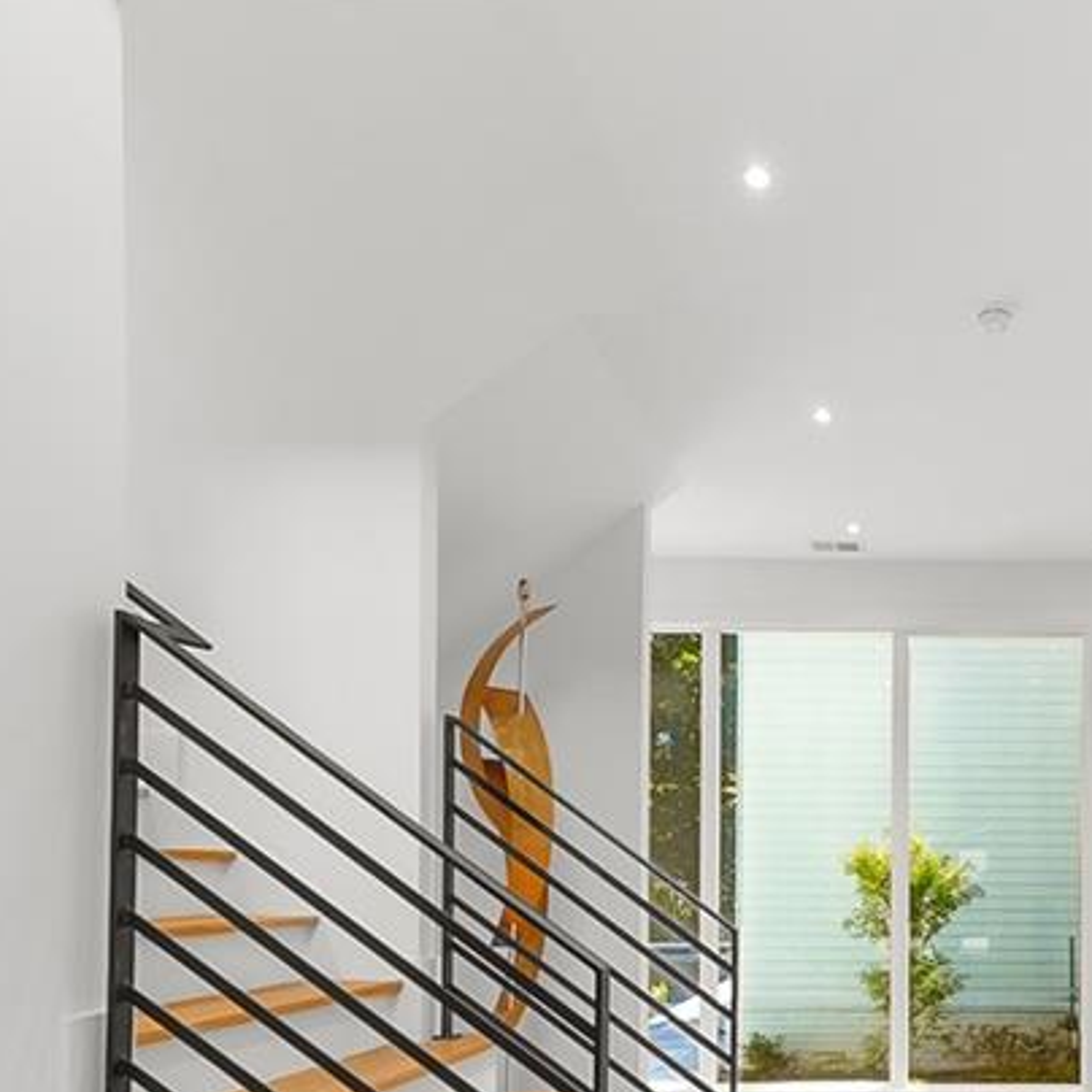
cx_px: 938
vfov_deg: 53.1
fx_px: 999
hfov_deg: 51.9
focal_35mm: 28
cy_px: 891
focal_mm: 13
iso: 640
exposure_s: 1/6
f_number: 8
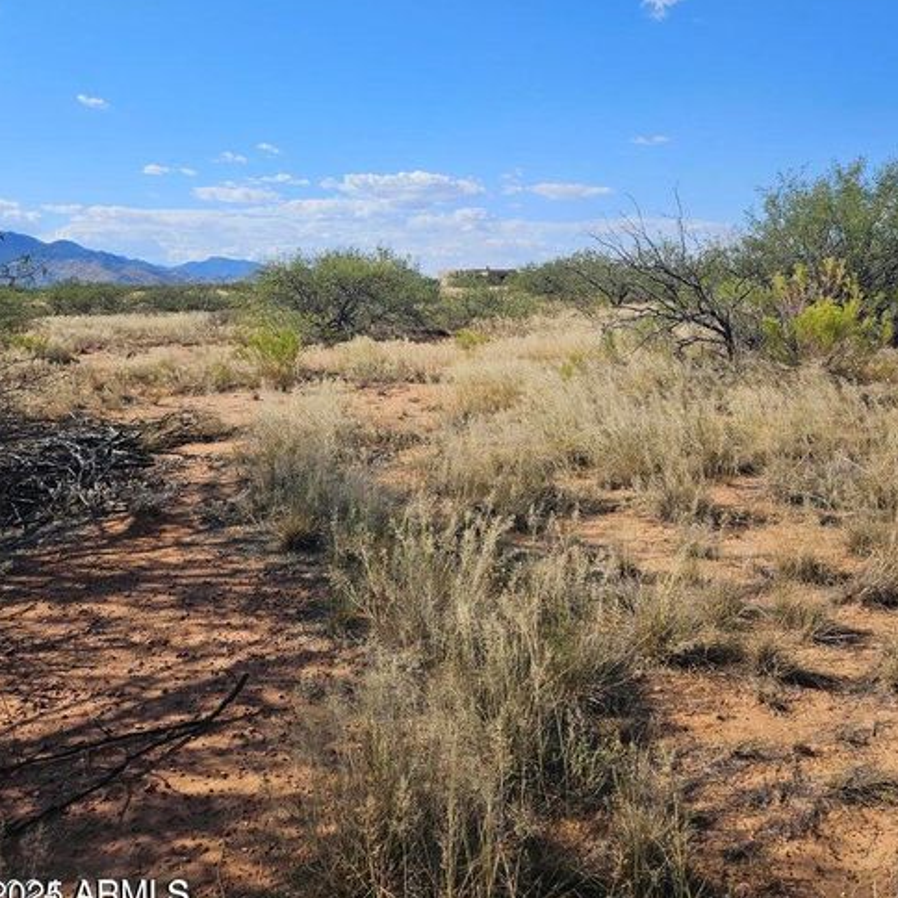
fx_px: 822
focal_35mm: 28
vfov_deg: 56.5
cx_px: 445
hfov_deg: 57.3
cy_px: 331
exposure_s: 1/2450
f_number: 1.8
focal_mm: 5.4
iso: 25
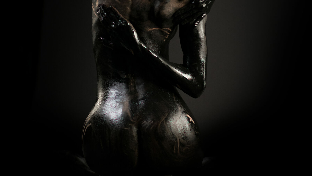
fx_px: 1109
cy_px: 47
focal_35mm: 134
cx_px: 156
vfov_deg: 9.0
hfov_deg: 16.0
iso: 800
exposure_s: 1/125
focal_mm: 85
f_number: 1.8
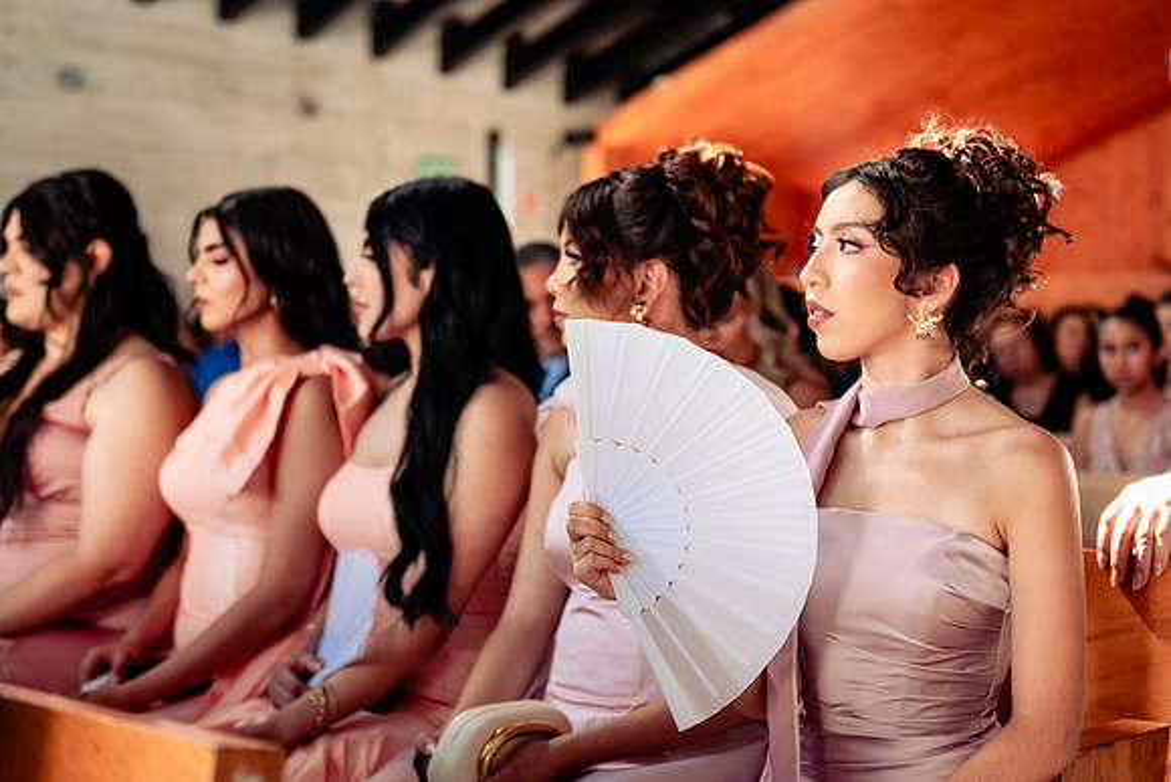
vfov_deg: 23.3
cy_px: 391
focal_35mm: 58
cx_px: 586
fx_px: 1898
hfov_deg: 34.3
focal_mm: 58
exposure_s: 1/400
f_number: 3.2
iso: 800
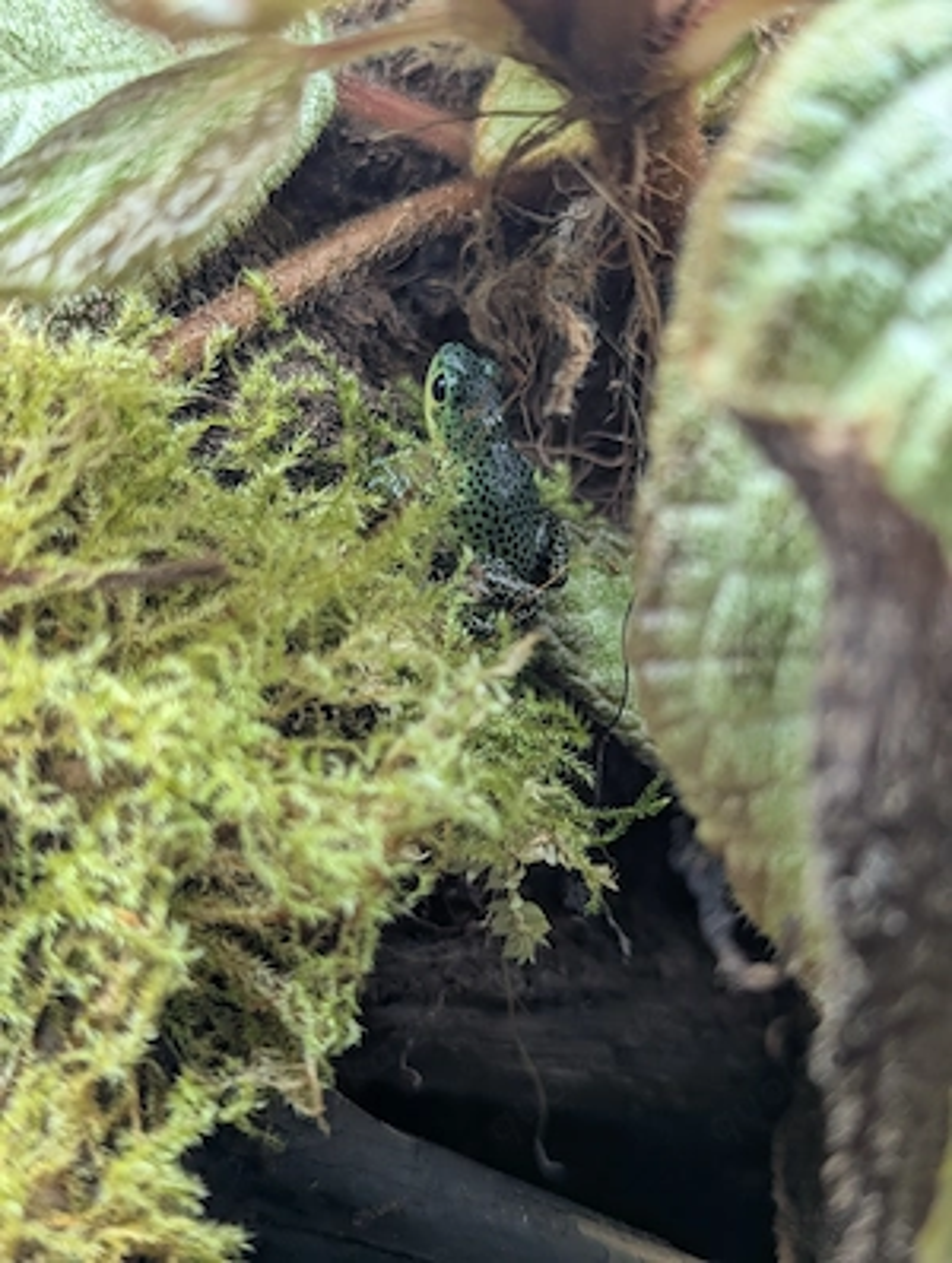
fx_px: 1754
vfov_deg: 39.6
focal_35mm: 48
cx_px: 476
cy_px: 632
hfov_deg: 30.4
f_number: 1.85
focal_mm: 6.81
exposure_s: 1/99.9
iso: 45
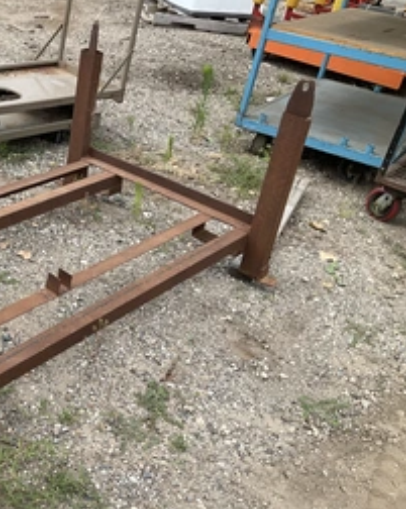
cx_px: 6
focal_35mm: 45
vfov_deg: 41.2
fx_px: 677
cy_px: 246
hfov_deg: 31.1
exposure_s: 1/683
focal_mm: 3
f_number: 1.8
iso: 25
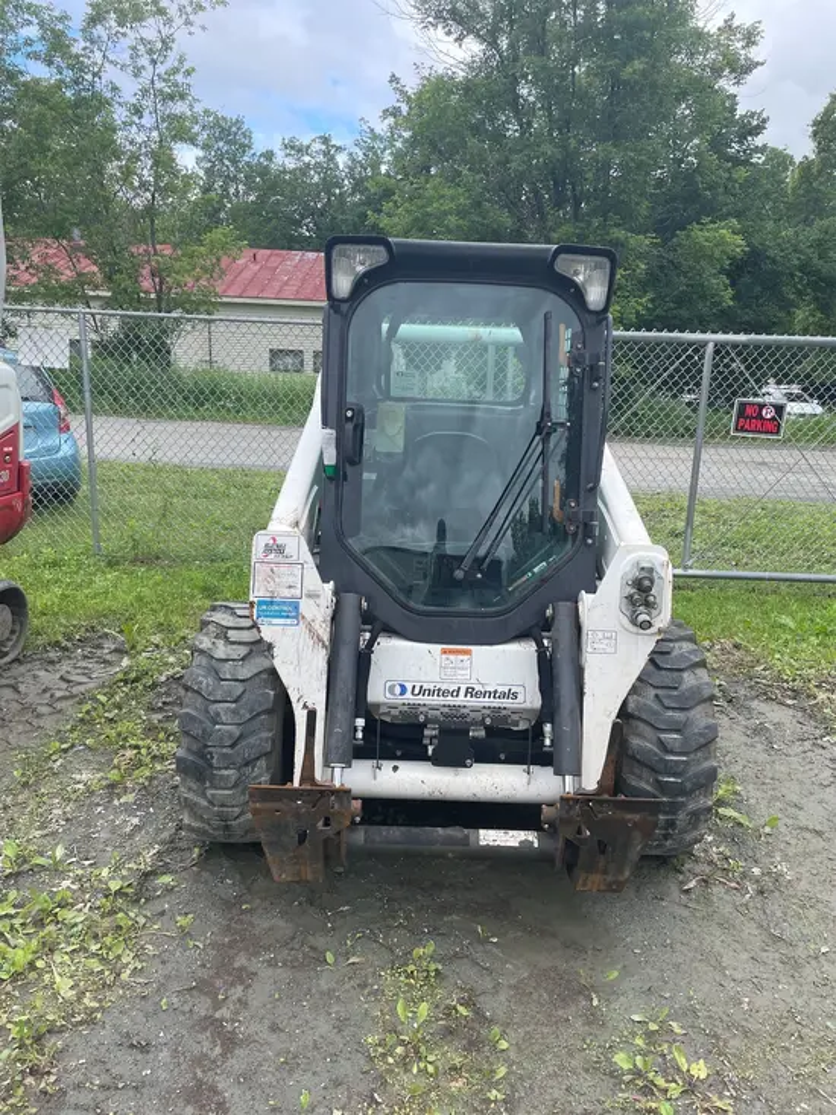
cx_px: 418
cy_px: 558
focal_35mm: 26
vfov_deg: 67.3
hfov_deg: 53.1
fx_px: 837
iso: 50
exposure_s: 1/1024
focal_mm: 4.2
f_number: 1.6
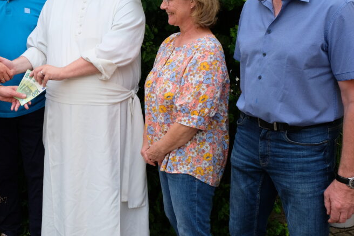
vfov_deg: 25.5
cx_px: 65
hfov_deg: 36.1
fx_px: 521
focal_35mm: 53
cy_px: 94
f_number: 8
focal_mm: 19.6
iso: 400
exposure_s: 1/170
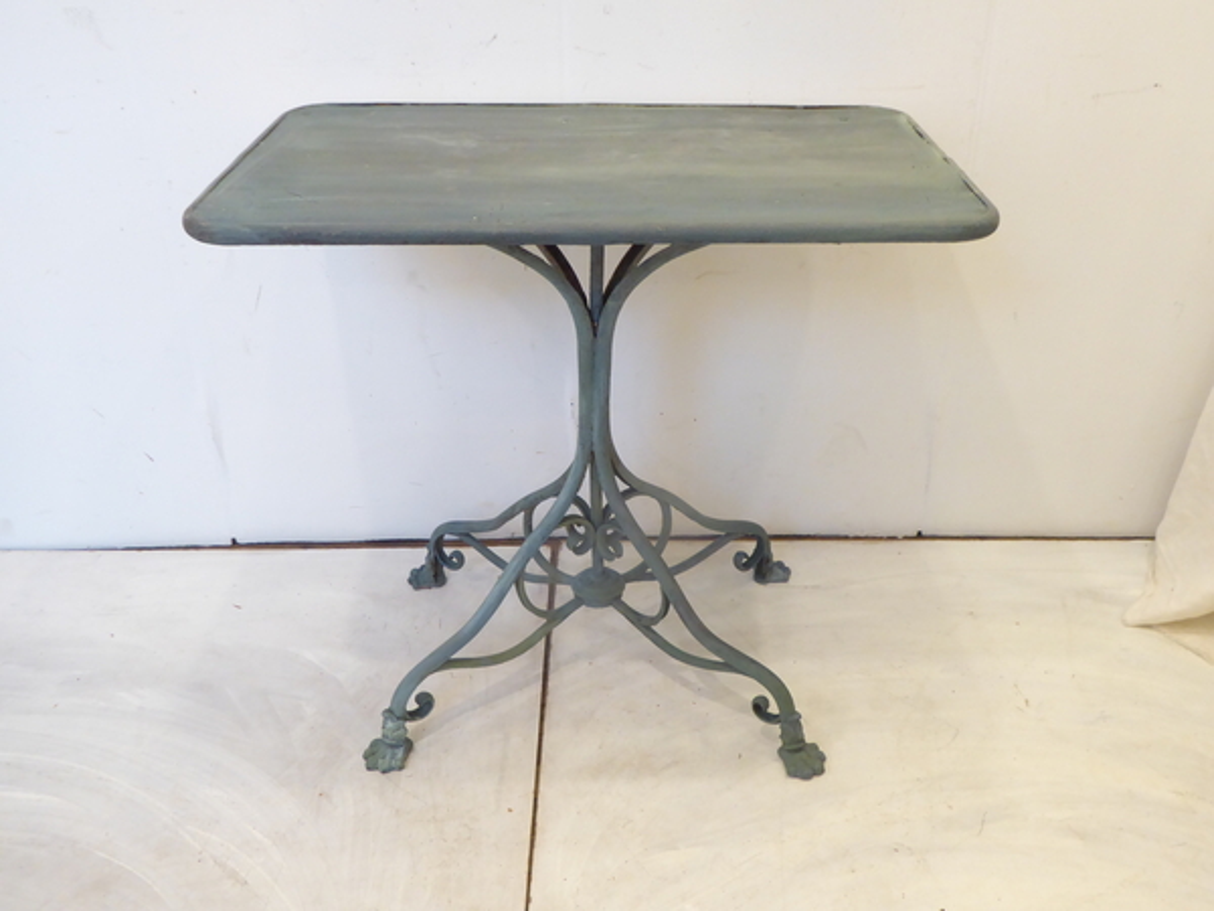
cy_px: 456
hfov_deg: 54.0
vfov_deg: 41.8
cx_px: 607
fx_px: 1192
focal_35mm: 34
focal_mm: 5.8
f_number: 3.6
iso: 400
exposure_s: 1/20
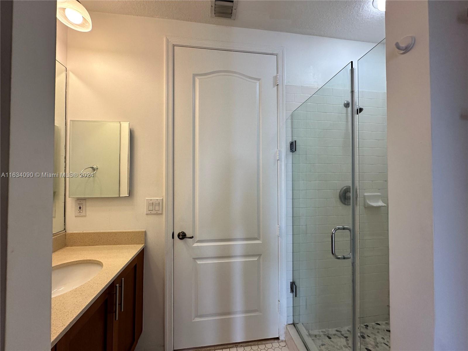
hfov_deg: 102.1
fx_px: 189
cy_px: 176
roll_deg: -0.1
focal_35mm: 14
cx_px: 234
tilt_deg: +1.0
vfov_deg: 85.7
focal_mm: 2.22
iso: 160
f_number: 2.2
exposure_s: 1/120
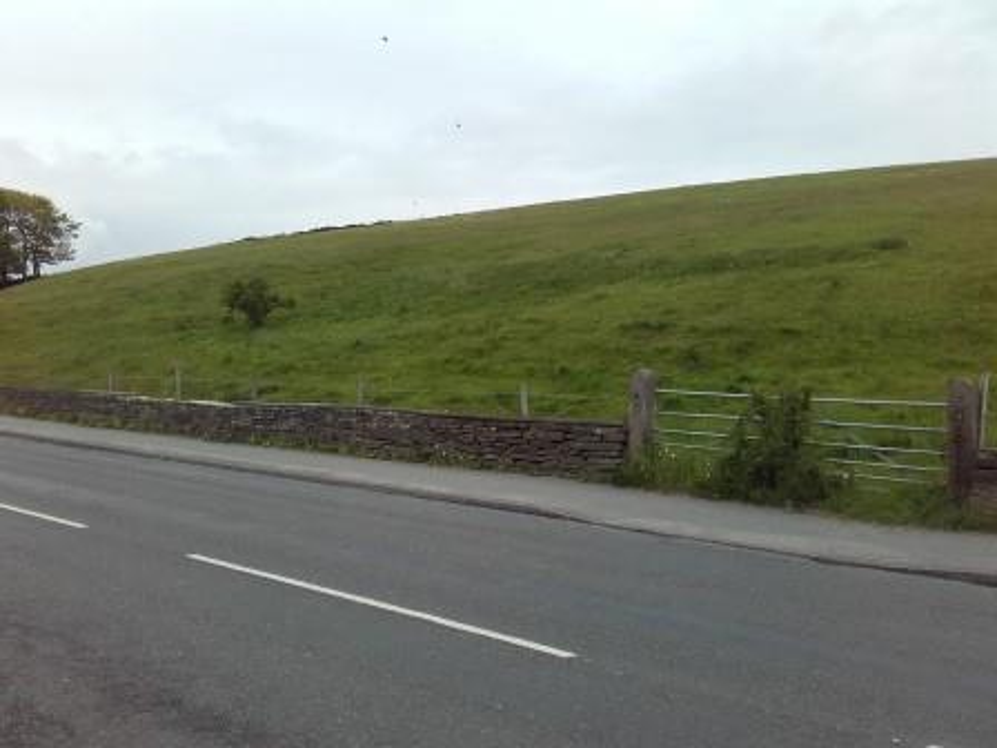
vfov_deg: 45.4
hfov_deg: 58.4
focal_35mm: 31
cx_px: 498
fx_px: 893
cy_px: 374
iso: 50
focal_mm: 3.31
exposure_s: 1/819
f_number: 2.2
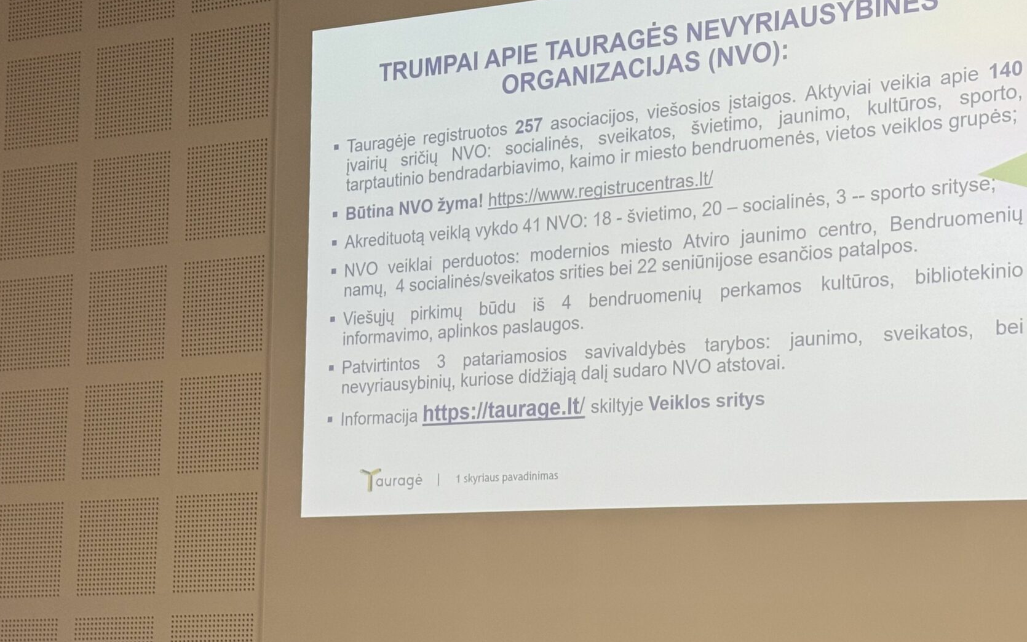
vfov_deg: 16.7
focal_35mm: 78
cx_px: 654
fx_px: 2183
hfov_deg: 26.4
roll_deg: -0.1
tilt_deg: +9.0
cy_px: 416
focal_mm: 6.76
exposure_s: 1/60
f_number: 1.78
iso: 64
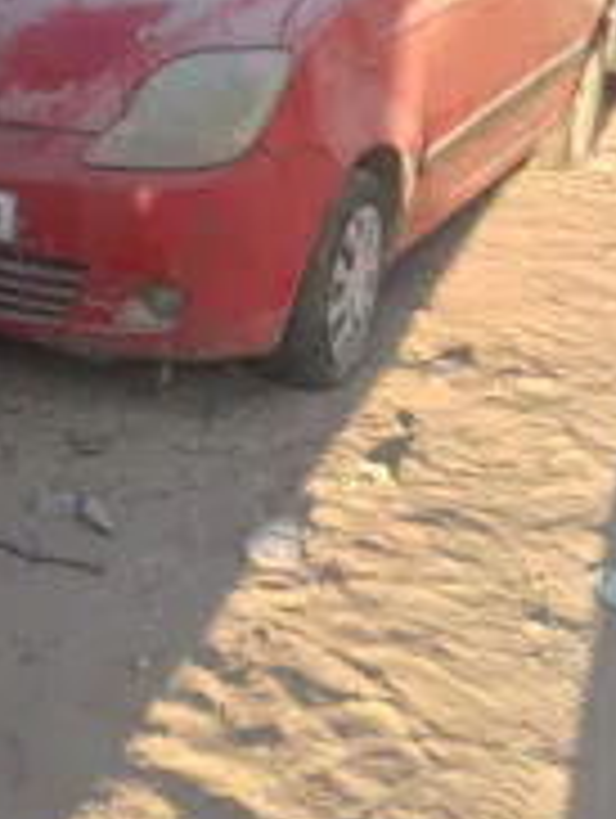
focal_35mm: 70
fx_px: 1657
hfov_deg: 20.3
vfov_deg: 27.5
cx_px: -27
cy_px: 232
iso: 25
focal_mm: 2.87
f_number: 2.2
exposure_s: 1/133
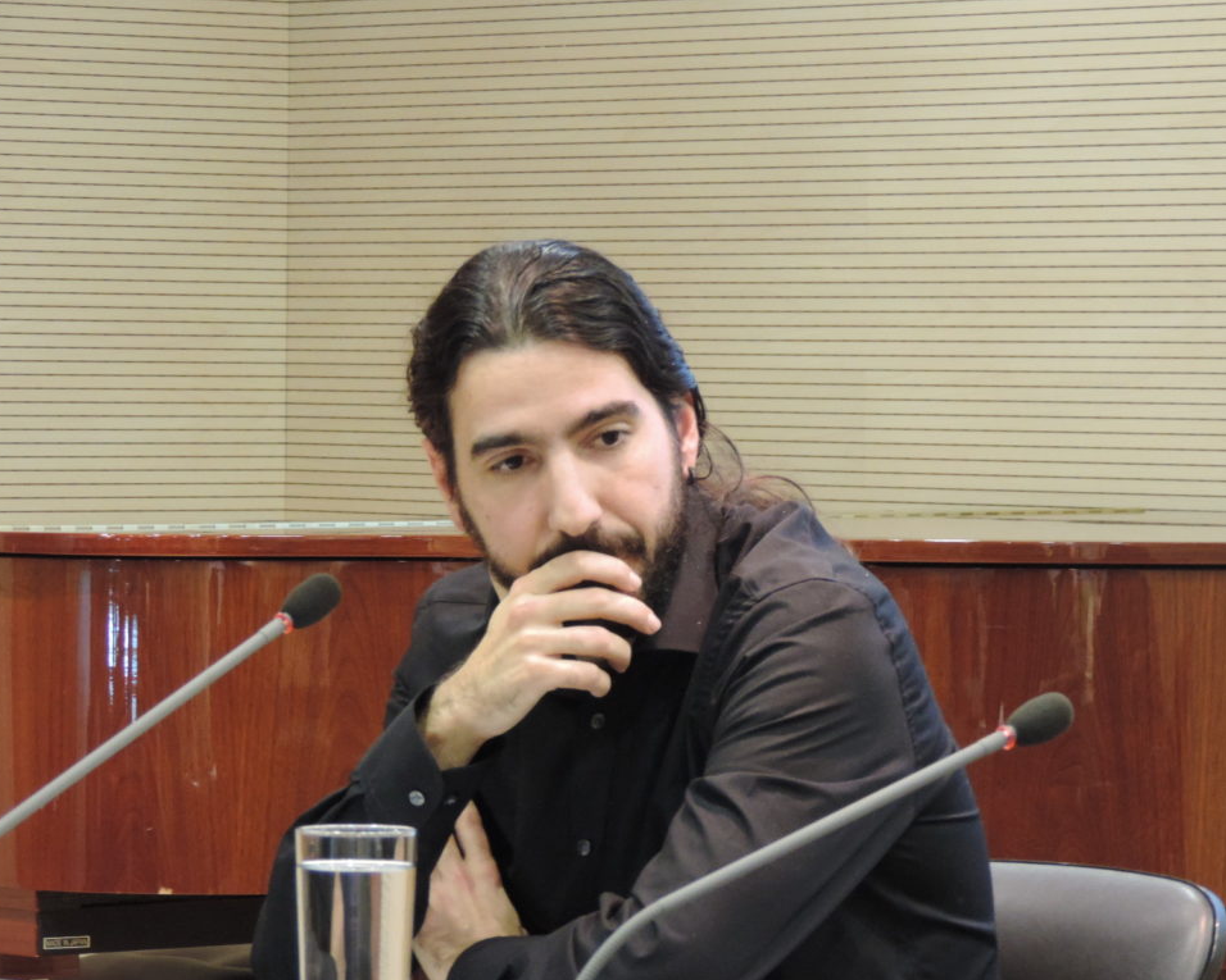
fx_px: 7584
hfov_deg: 9.2
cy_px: 491
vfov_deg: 7.4
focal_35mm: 209
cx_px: 637
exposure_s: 1/13
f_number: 4.6
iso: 800
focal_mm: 35.6
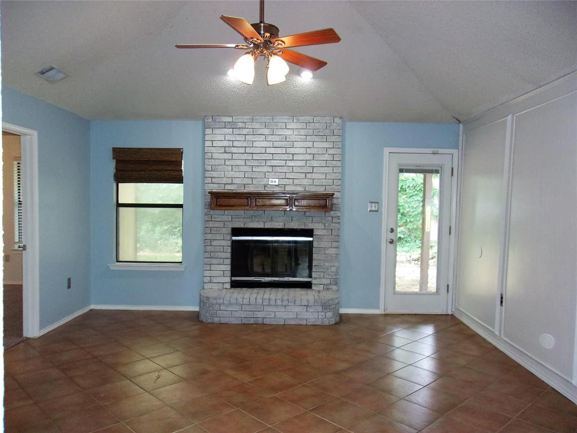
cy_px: 216
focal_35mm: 27
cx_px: 288
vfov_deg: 51.4
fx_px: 450
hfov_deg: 65.3
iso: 250
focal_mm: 4.9
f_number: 3
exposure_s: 1/34
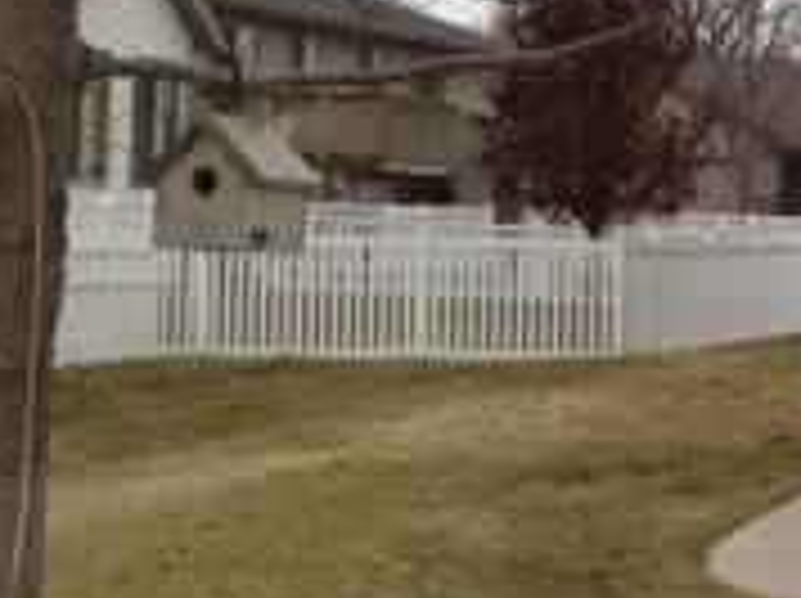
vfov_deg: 11.7
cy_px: 153
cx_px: 1346
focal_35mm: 126
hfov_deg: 14.2
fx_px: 2912
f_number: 2.4
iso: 64
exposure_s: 1/168
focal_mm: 4.28
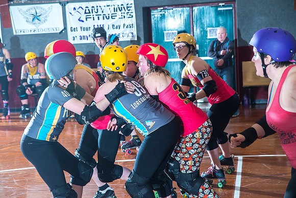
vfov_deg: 19.5
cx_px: 148
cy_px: 99
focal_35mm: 70
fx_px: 576
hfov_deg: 28.8
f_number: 5.6
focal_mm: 70
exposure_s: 1/160
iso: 800
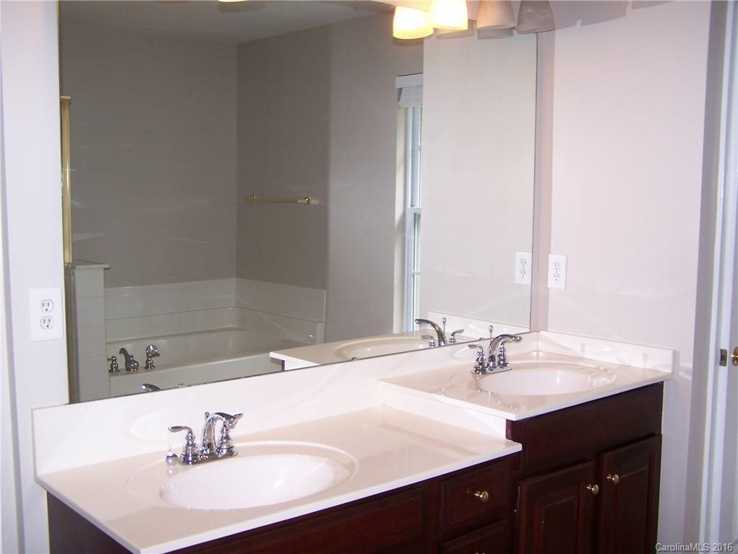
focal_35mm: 40
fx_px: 853
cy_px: 277
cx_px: 369
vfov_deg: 36.0
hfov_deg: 46.8
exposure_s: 1/60
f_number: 2.8
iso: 80
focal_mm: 6.7
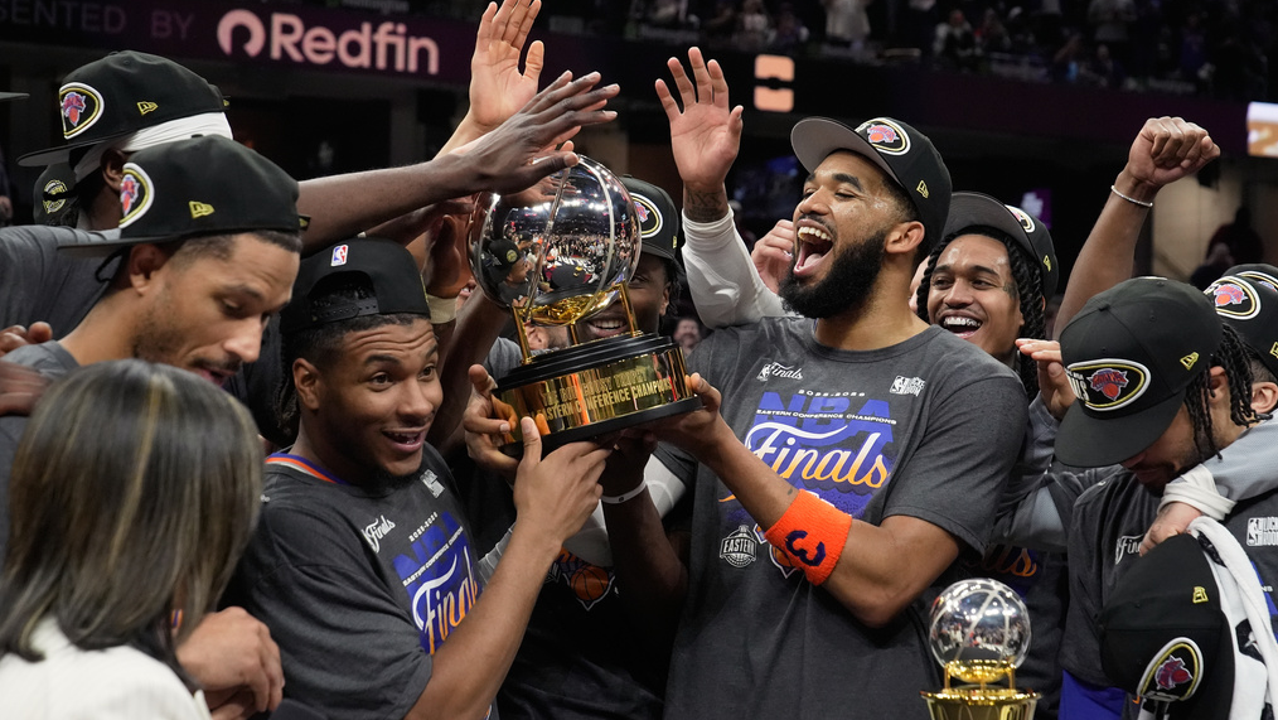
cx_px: 635
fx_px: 2508
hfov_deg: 28.6
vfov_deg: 16.3
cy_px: 363
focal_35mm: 74
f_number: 5.6
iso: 4000
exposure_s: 1/500
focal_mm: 70
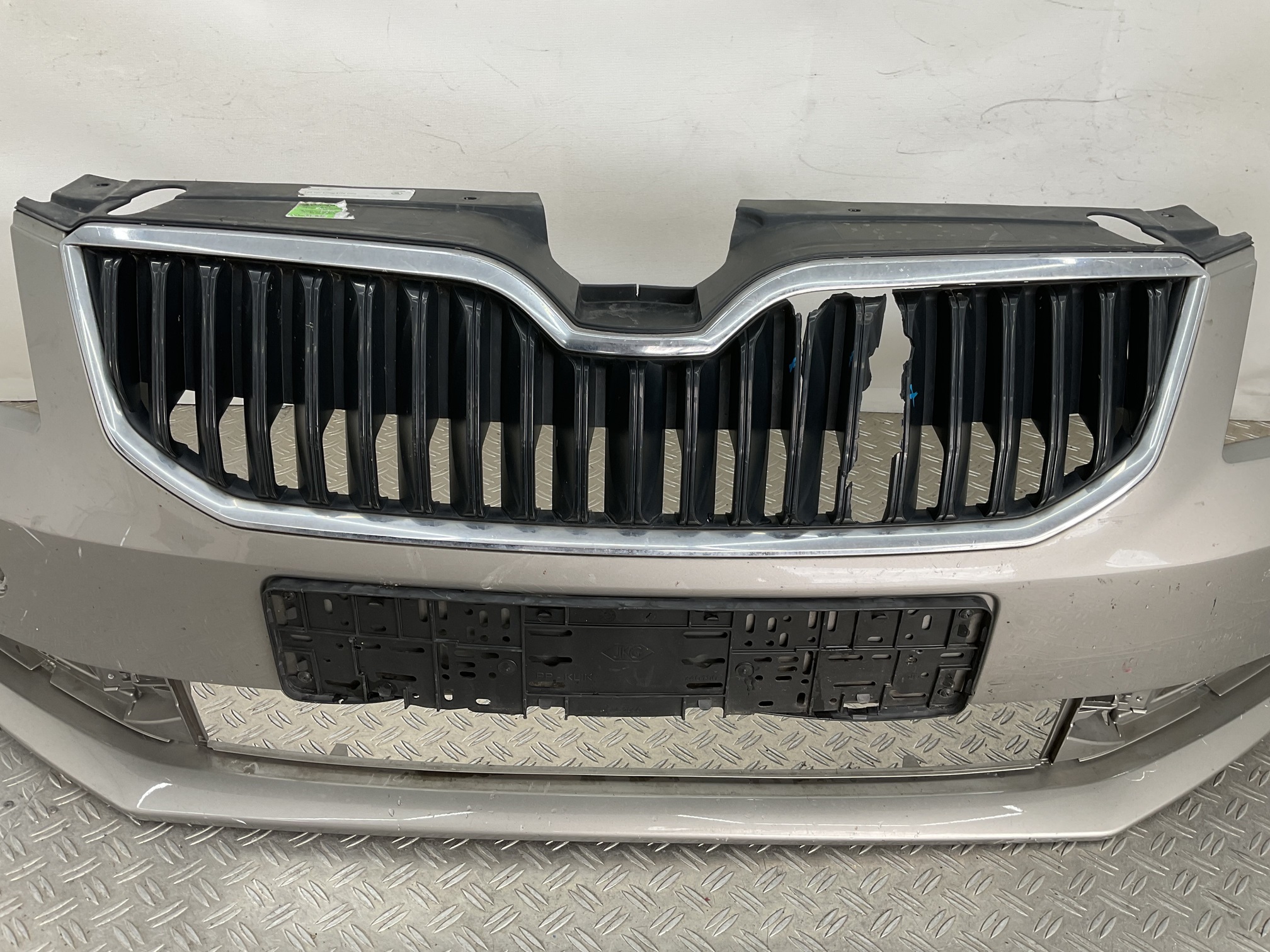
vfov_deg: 48.2
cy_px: 476
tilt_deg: -28.0
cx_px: 635
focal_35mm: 29
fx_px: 1064
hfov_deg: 61.7
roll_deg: -3.4
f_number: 1.8
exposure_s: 1/100
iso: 20
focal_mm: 3
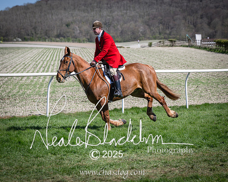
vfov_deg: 12.0
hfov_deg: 14.9
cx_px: 151
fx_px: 867
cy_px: 91
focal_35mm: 129
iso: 180
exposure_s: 1/2000
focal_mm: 101
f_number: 4
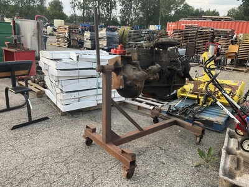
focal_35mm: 29
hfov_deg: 61.7
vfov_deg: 48.2
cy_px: 94
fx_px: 209
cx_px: 124
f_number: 1.8
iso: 20
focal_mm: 3
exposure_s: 1/154
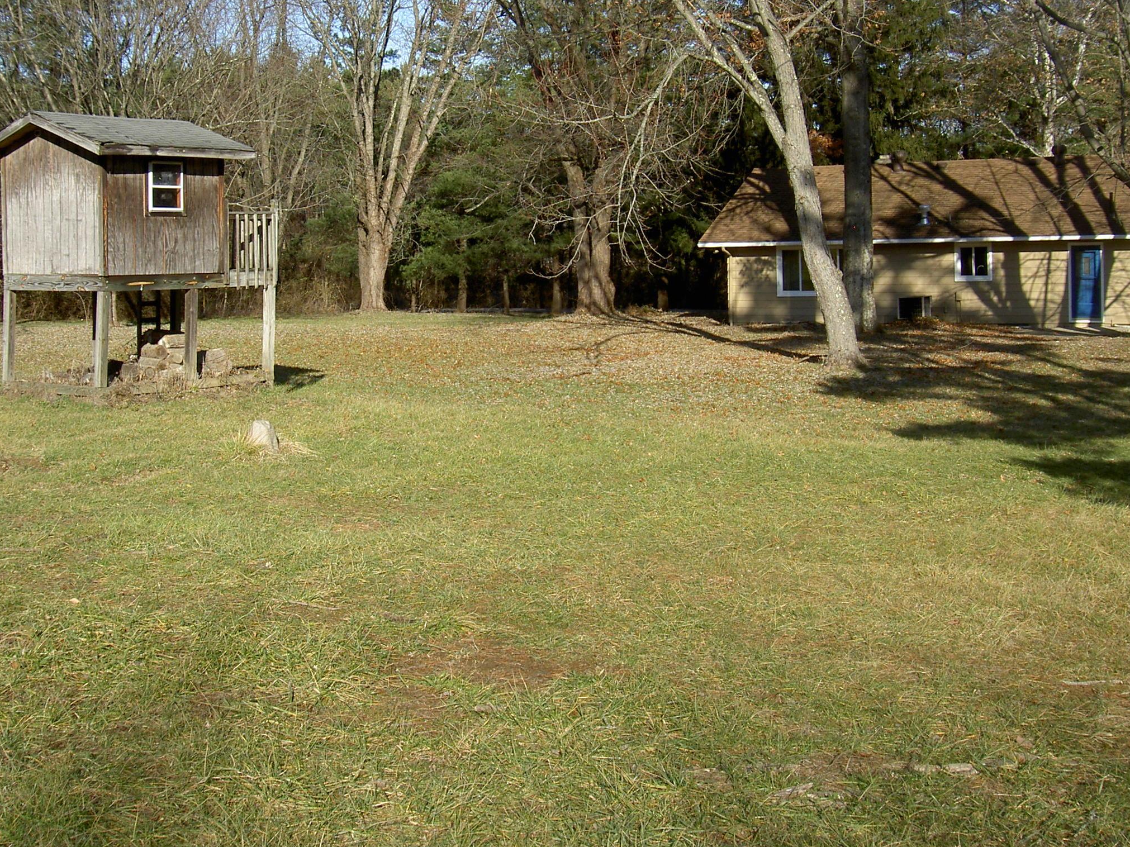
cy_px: 319
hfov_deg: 38.0
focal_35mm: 50
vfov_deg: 29.0
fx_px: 1632
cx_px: 453
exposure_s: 1/278
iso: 100
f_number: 4.7
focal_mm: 8
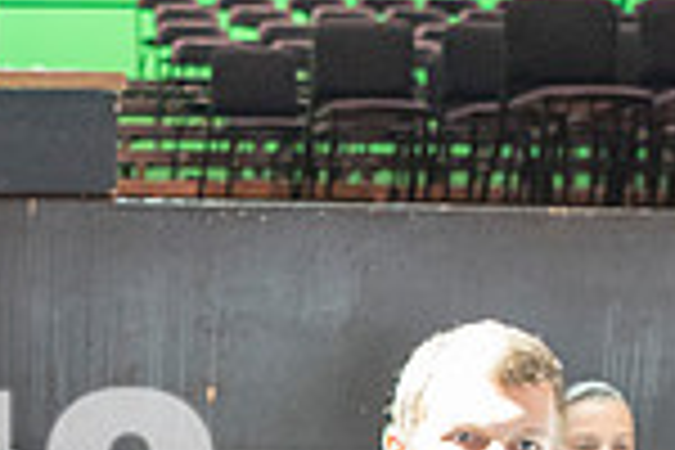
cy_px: 601
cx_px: -126
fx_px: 1744
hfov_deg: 20.5
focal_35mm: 93
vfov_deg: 14.1
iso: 4000
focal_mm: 24
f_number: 2.8
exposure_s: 1/100
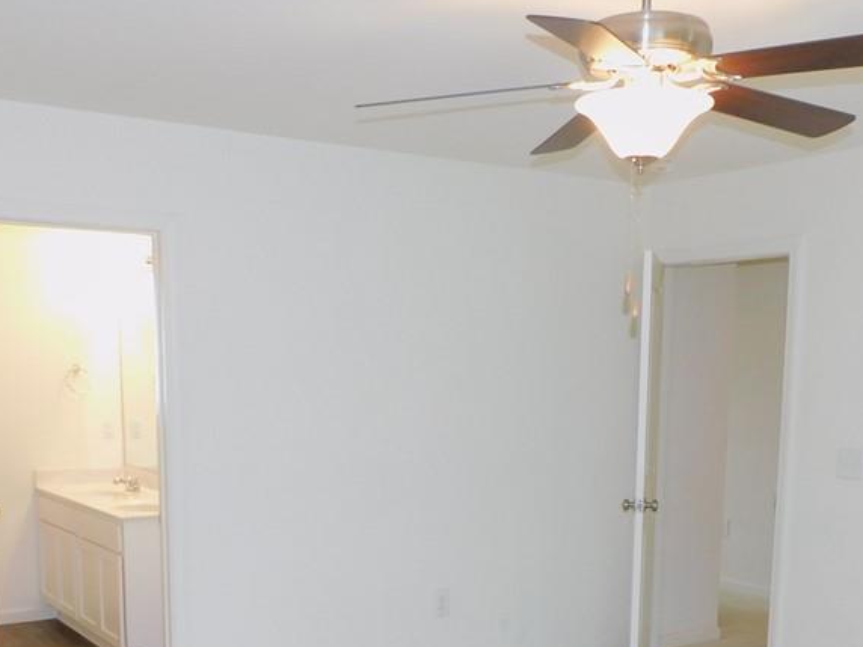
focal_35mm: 43
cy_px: 547
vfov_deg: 32.4
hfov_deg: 43.8
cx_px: 425
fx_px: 1072
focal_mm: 4.3
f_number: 3.3
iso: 200
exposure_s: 1/30
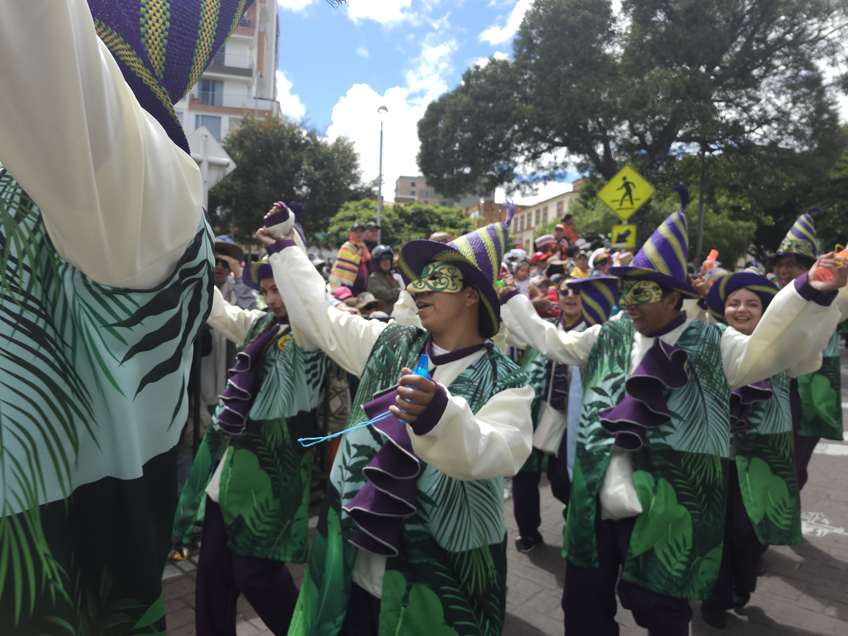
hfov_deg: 73.9
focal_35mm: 23
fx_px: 563
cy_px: 318
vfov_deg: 58.9
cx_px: 424
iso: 10
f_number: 1.7
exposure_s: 1/293
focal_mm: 6.3
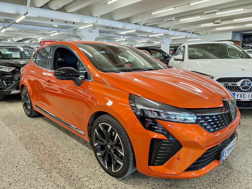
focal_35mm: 23
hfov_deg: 73.9
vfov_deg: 58.9
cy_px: 94
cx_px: 126
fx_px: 167
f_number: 1.8
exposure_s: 1/50
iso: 80
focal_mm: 5.54
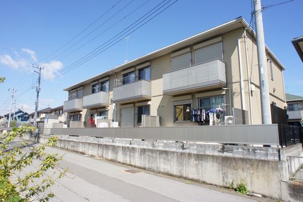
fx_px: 244
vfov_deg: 44.8
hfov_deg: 63.7
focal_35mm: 29
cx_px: 152
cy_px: 101
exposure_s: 1/250
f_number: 6.3
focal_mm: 16
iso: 200
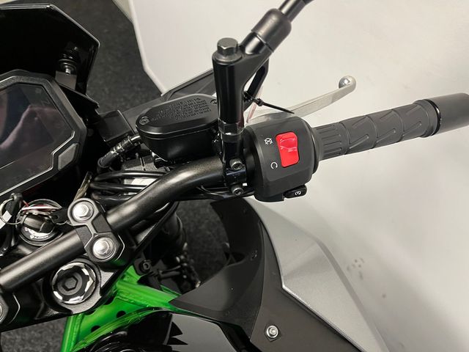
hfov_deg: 67.3
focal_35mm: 26
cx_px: 234
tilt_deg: -51.7
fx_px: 352
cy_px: 176
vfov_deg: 53.1
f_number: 1.6
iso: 125
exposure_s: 1/50
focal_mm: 5.1
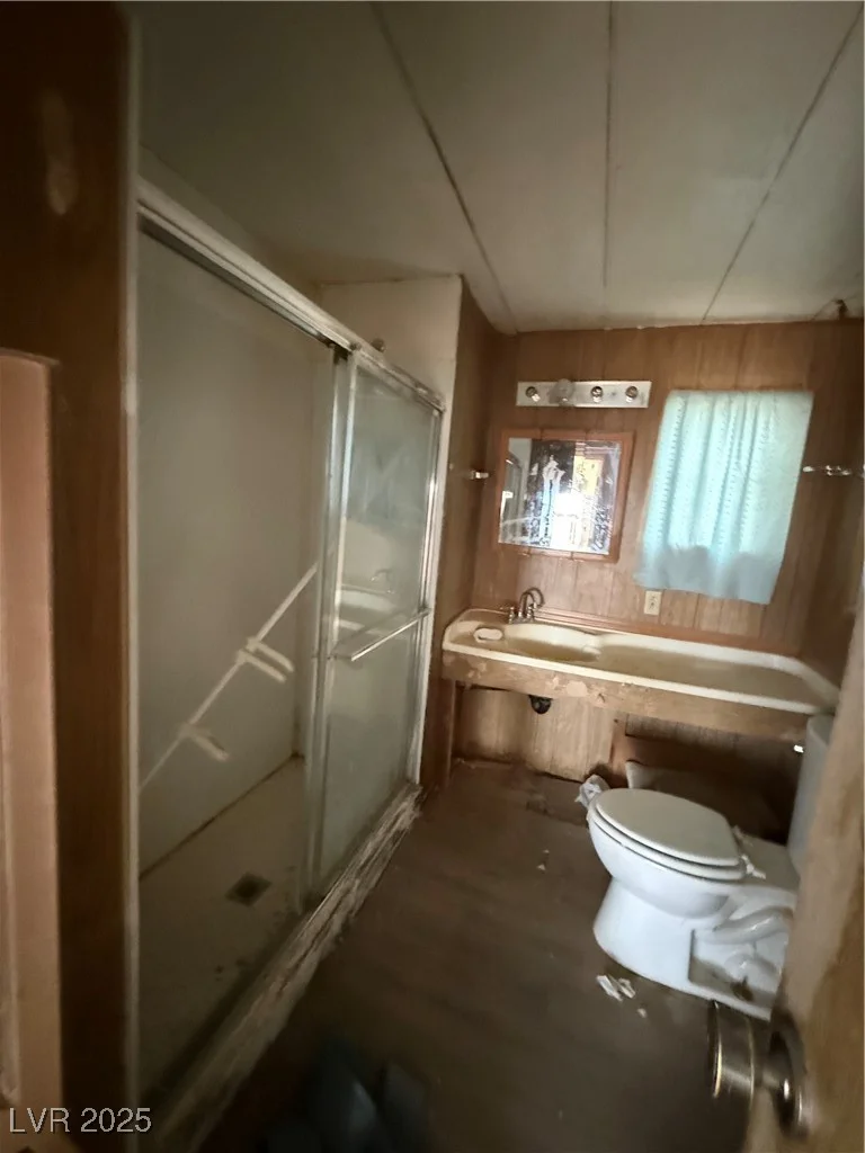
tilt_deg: -10.4
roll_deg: -5.2
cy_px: 576
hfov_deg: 85.7
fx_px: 466
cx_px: 432
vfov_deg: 102.1
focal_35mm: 14
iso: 1600
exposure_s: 1/40
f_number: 2.2
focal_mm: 2.22
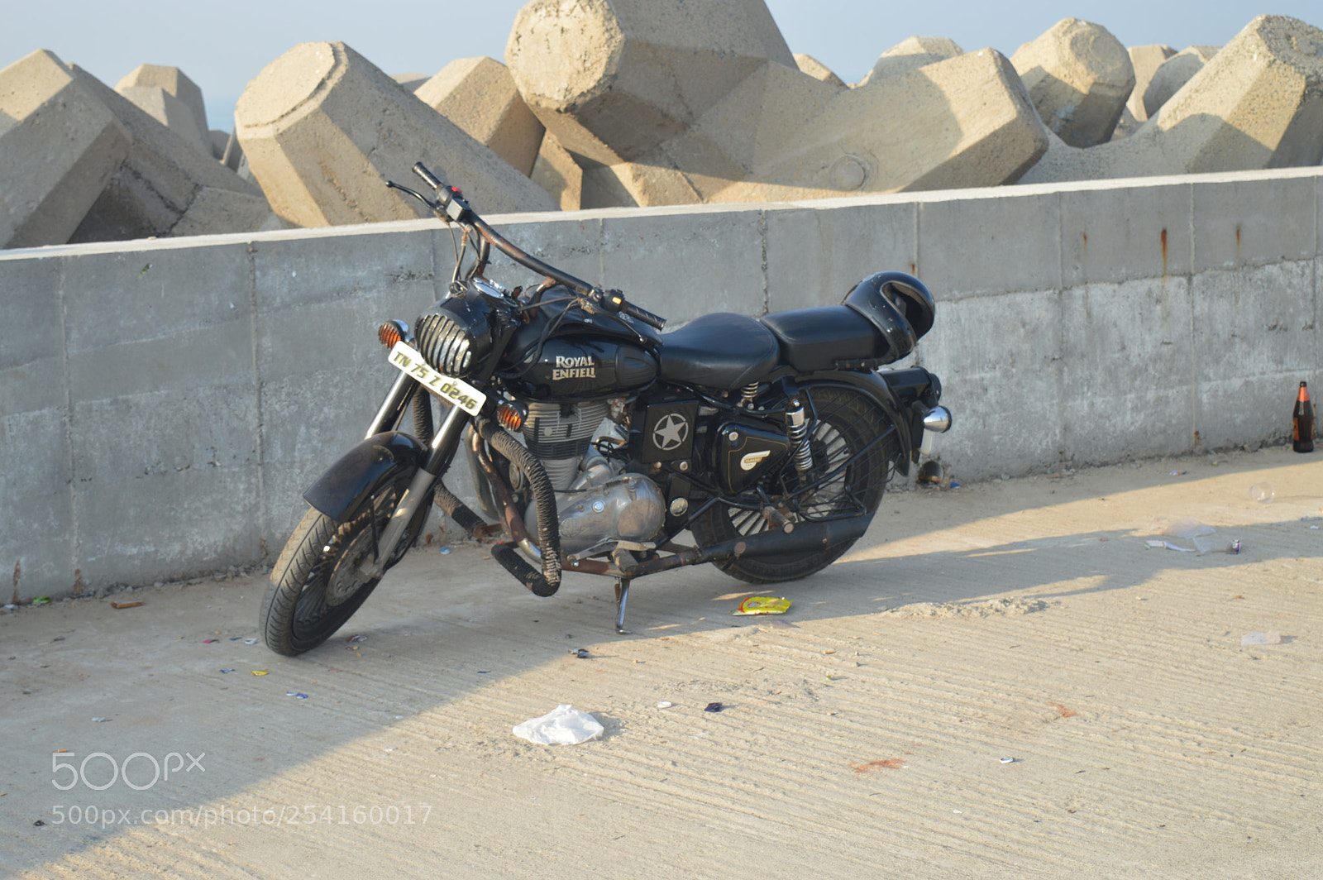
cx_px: 662
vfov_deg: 21.5
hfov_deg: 31.9
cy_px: 440
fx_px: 2313
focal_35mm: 63
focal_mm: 42
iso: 100
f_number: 5.6
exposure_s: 1/200
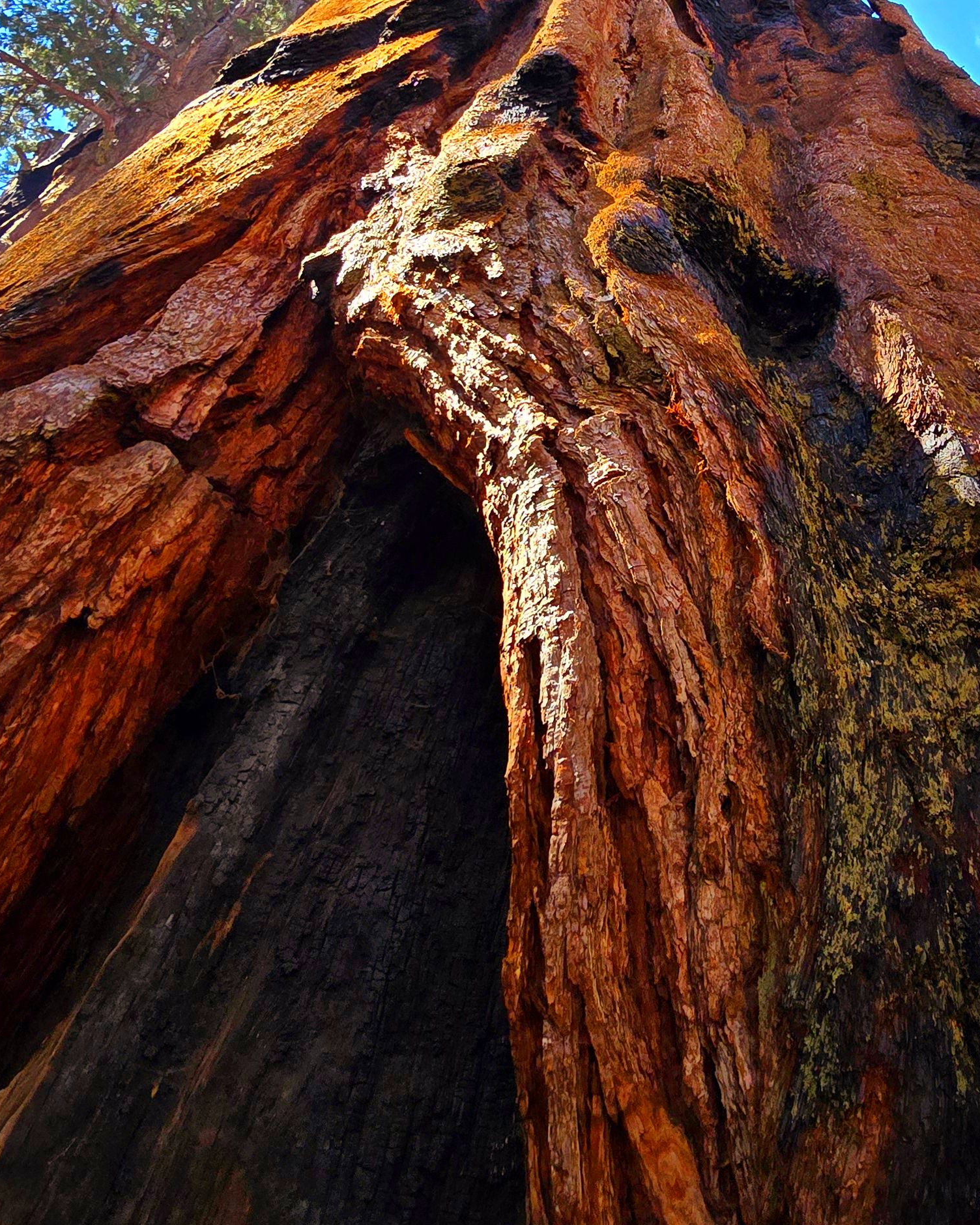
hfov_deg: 52.3
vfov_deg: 58.9
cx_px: 642
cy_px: 240
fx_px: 979
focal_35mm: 27
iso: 50
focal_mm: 2.2
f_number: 2.2
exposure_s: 1/476
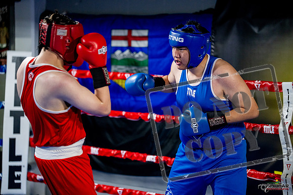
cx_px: 146
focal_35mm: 111
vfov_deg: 12.3
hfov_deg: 18.4
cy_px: 98
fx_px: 904
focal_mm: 111
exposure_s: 1/1000
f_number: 2
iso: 4000
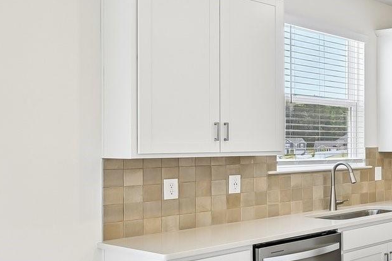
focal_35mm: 46
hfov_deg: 33.0
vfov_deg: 29.2
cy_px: 146
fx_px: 501
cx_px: 496
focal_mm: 14
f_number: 8
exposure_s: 1/20
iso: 100
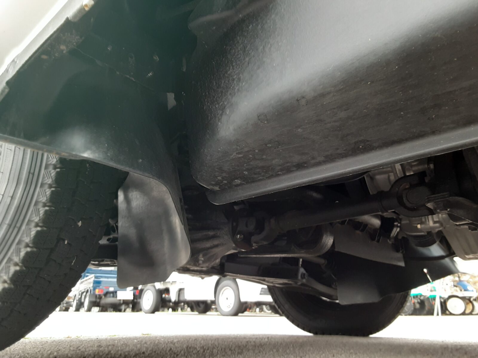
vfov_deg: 51.4
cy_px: 179
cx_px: 239
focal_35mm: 27
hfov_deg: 65.3
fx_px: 373
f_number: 1.9
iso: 100
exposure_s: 1/50
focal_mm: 2.91
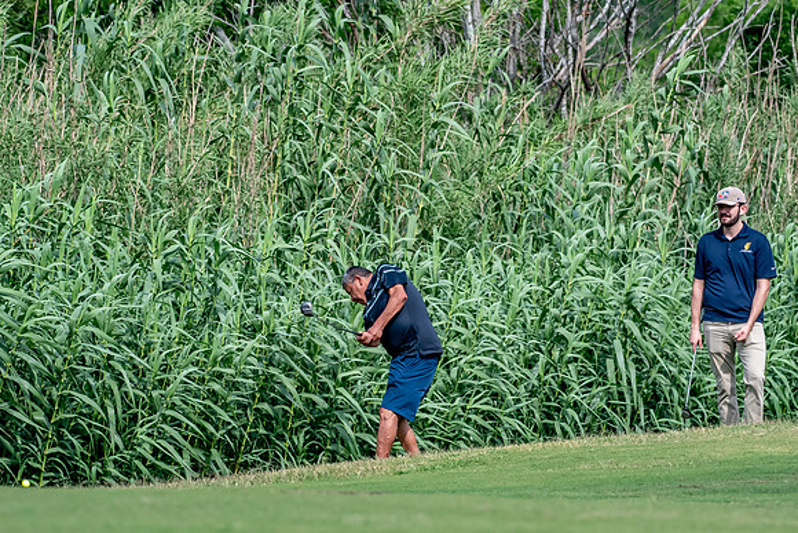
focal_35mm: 315
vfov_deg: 4.4
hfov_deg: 6.5
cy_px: 266
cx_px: 399
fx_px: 6984
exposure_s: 1/2000
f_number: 5.6
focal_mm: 210
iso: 1000
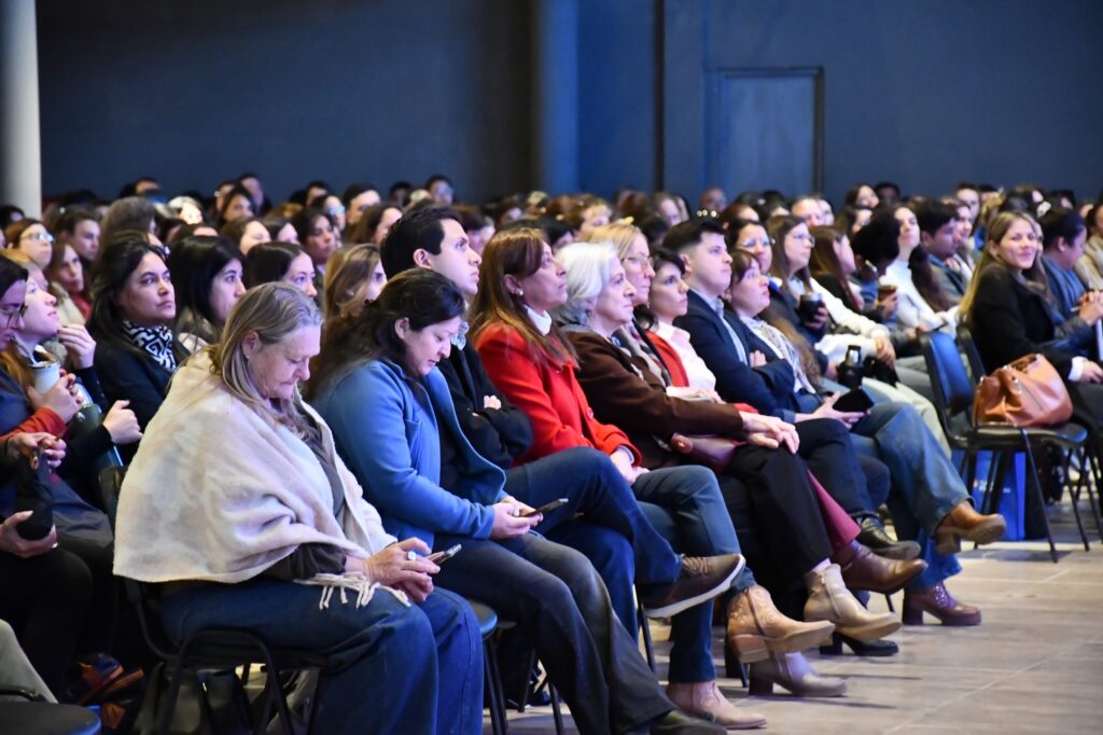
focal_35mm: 168
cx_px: 552
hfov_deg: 12.2
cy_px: 368
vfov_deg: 8.2
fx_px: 5145
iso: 4000
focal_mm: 112
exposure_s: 1/40
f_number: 5.6
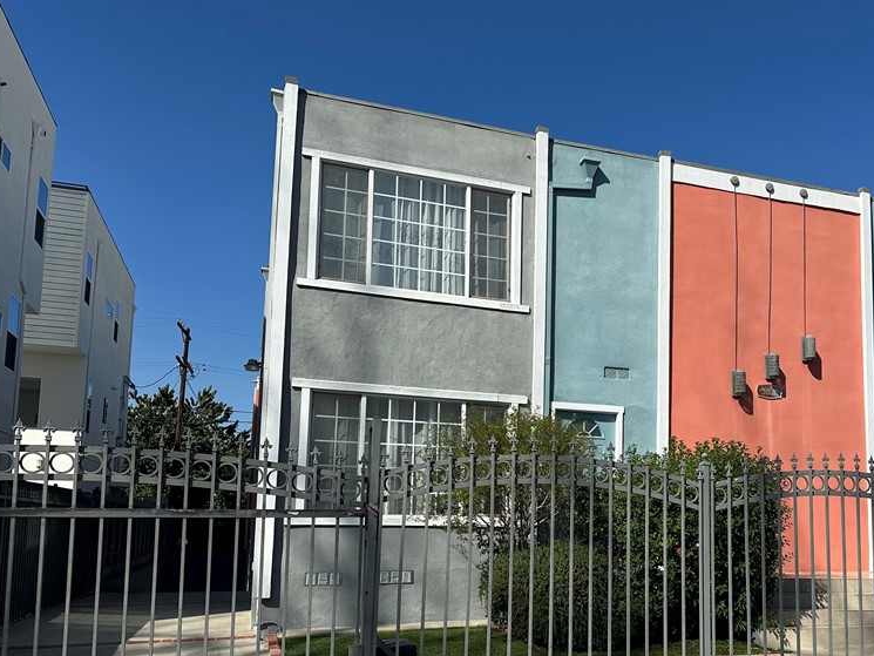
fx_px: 833
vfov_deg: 42.4
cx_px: 568
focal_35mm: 33
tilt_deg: +7.1
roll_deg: -1.4
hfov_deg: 54.4
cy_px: 432
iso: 80
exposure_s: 1/6623
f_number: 1.78
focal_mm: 6.86
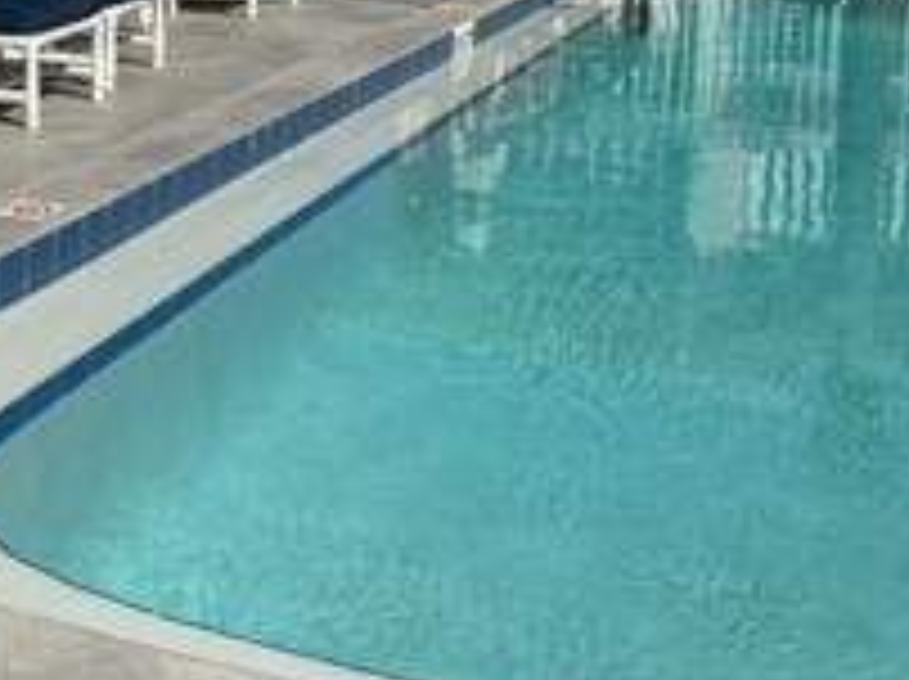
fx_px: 1810
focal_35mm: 69
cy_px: 20
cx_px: 81
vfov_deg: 20.7
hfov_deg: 27.1
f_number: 1.8
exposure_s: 1/4065
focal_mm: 3
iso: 25
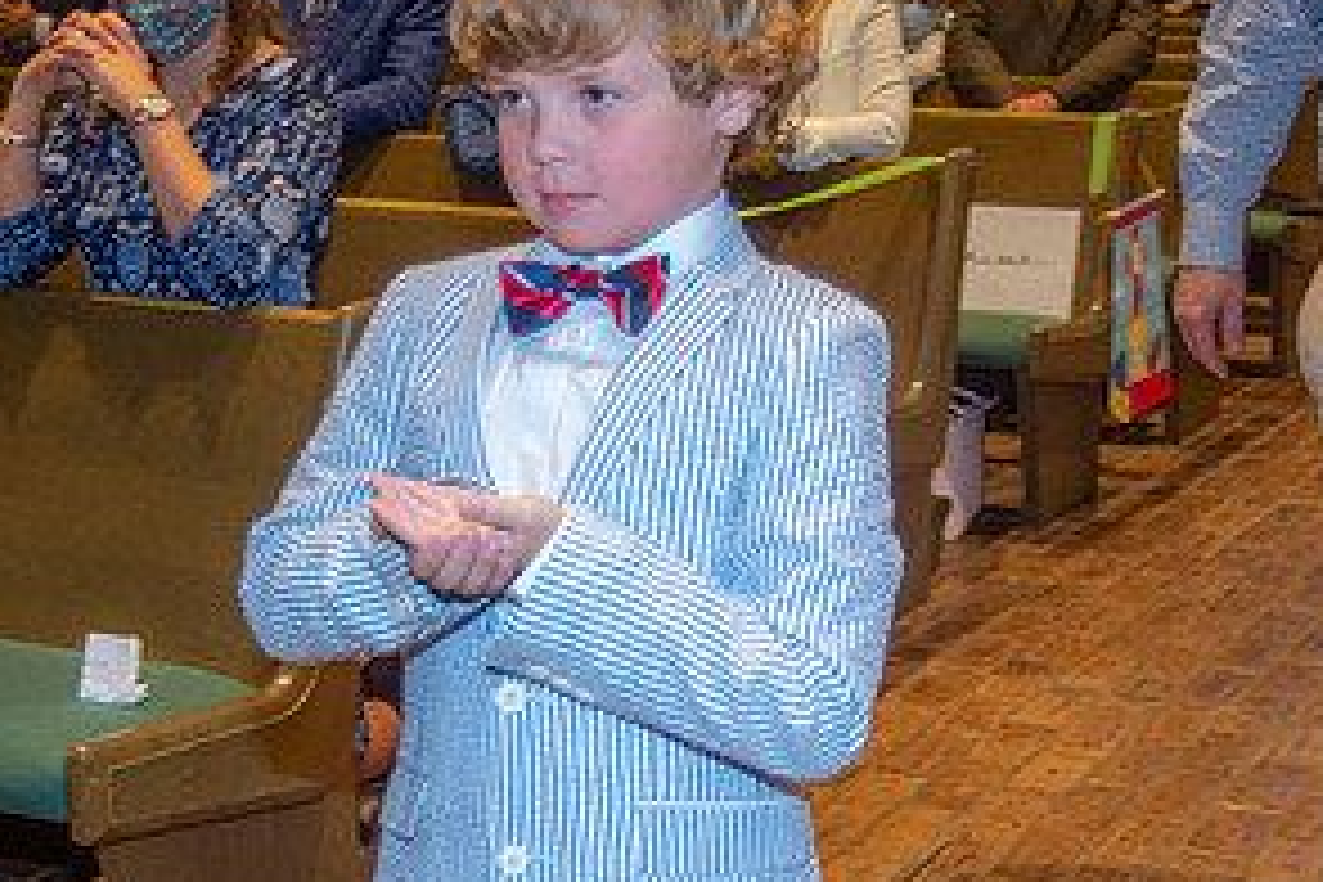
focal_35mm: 69
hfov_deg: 29.2
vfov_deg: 19.7
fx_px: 2536
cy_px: 513
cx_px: 724
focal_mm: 35
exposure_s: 1/125
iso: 1600
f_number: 4.5
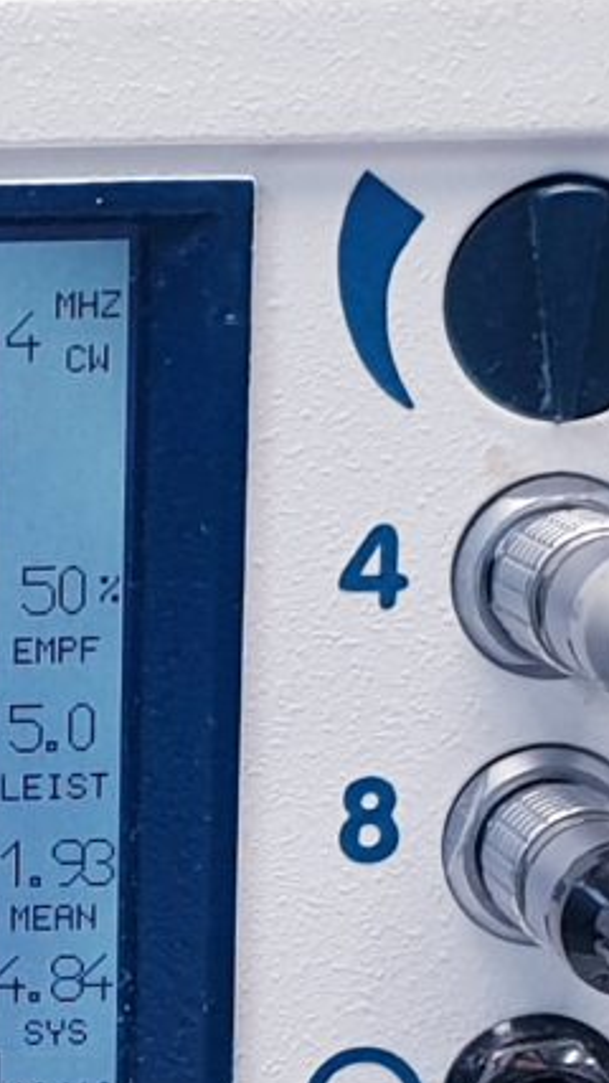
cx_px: -513
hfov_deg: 6.9
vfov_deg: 12.4
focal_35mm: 170
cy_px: 1240
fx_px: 4883
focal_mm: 4.3
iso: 64
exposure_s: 1/50
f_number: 2.4
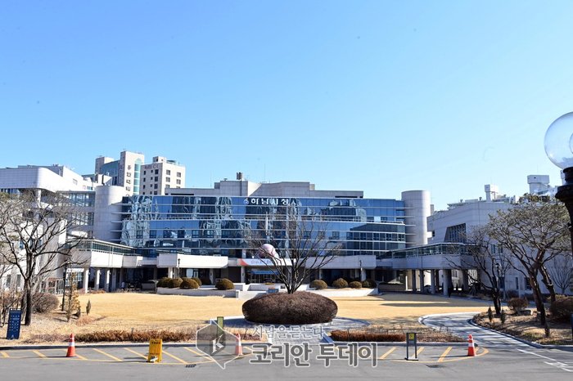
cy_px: 190
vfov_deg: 38.8
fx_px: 541
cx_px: 286
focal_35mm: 34
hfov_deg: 55.8
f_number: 13
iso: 800
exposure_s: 1/400
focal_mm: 34
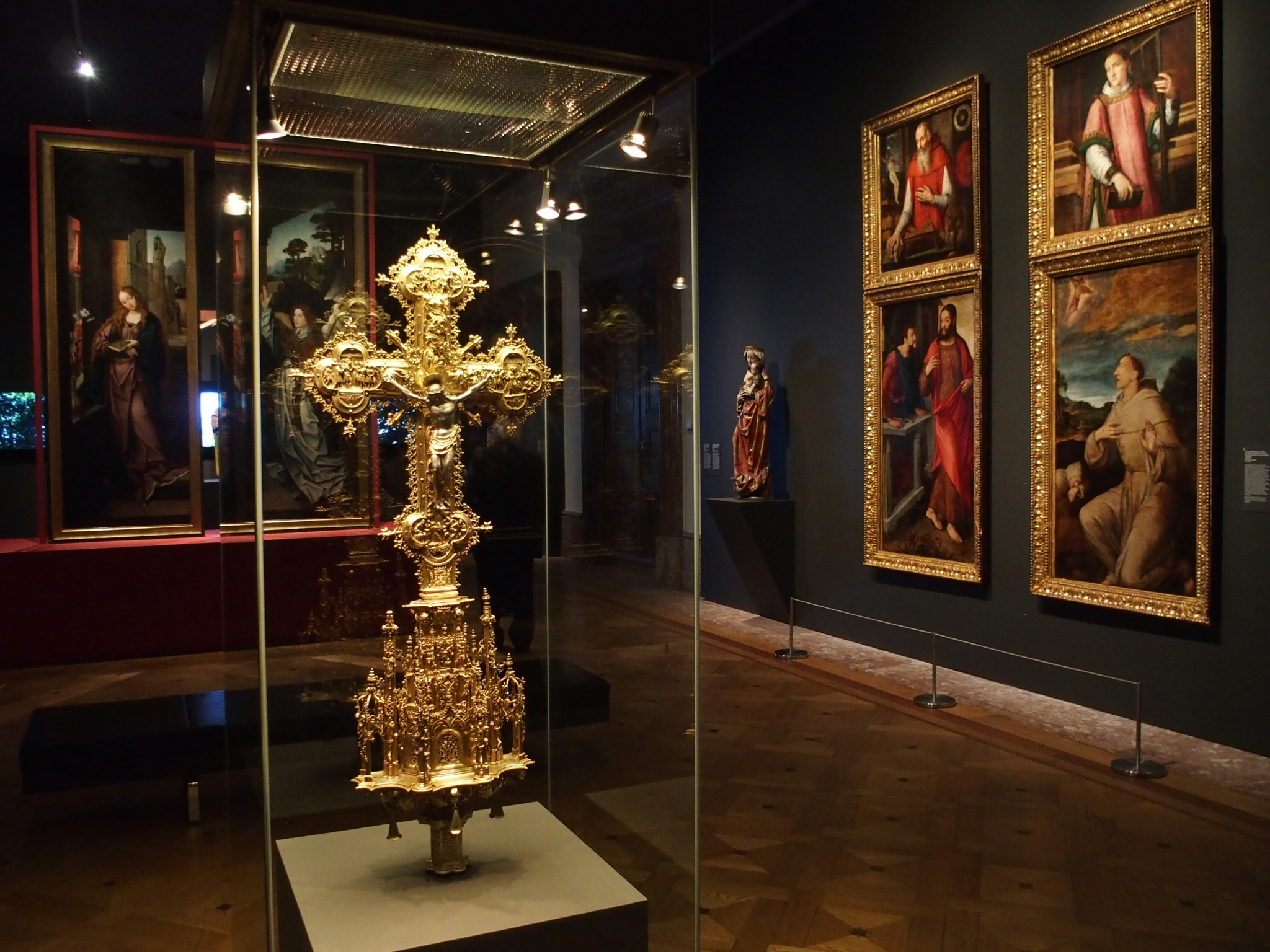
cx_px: 635
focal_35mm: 28
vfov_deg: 49.7
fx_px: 1027
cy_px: 476
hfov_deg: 63.4
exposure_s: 1/25
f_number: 2.8
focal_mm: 6
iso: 800
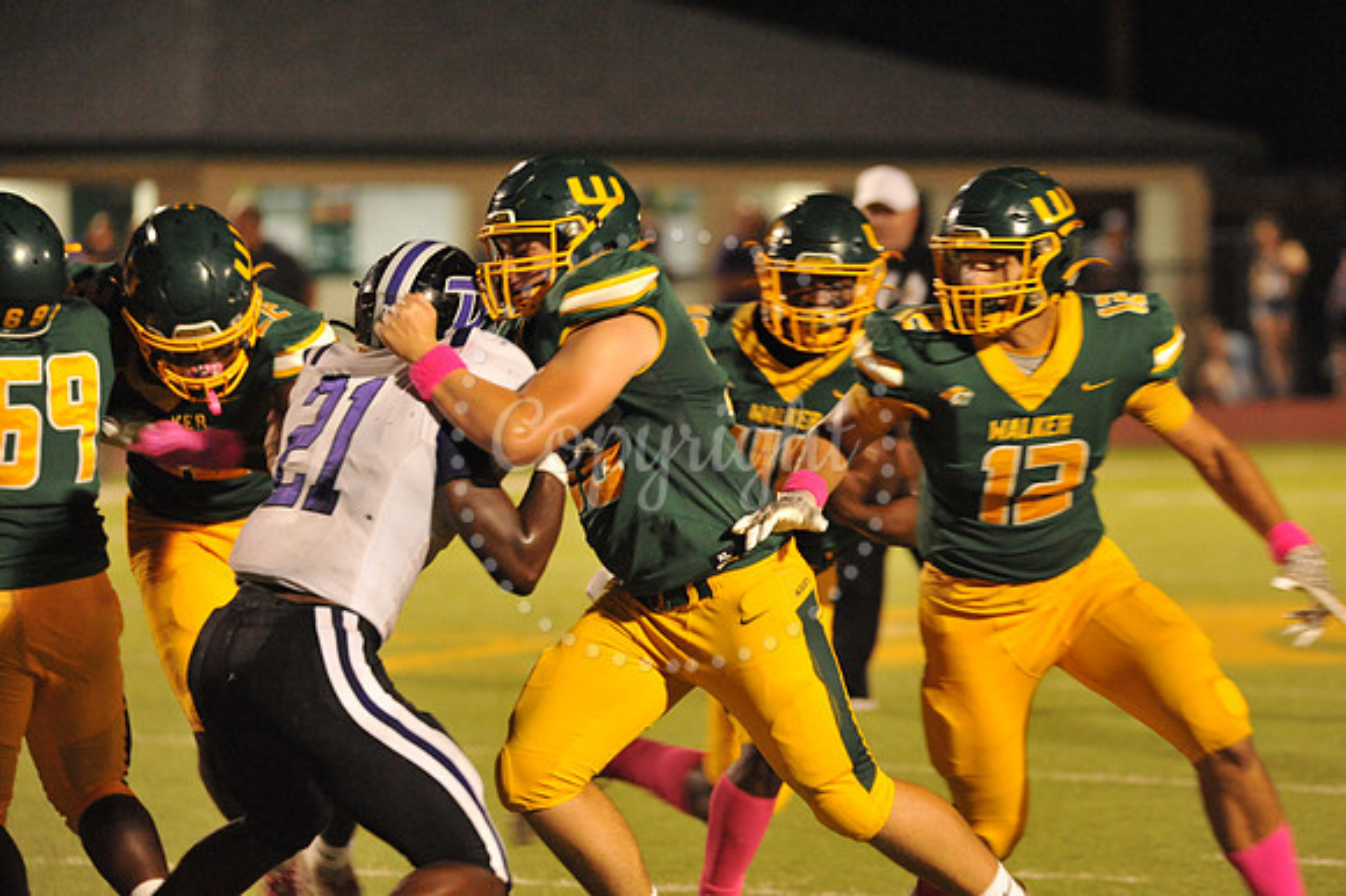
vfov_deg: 4.3
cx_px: 673
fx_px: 11957
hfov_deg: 6.4
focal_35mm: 320
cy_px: 448
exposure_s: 1/160
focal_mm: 320
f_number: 6.3
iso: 6400
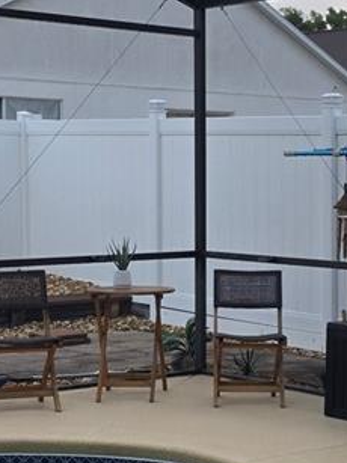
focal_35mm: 90
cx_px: 285
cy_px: 324
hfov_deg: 16.3
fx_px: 1204
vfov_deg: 21.7
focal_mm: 6.3
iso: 80
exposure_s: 1/180
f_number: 1.7
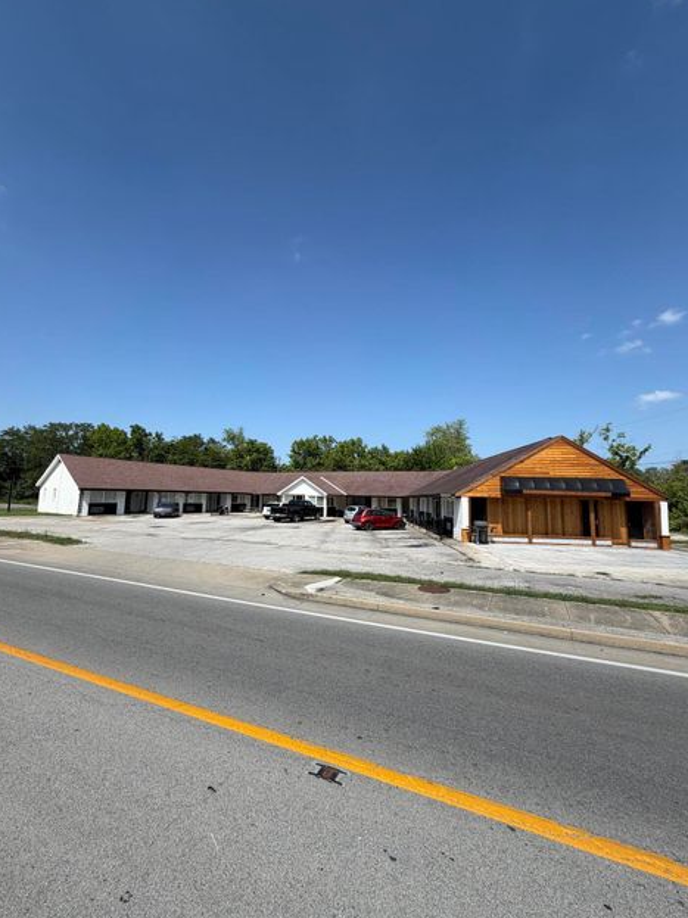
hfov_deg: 81.7
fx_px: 398
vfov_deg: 98.2
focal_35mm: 15
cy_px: 453
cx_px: 329
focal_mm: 2.22
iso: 20
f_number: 2.2
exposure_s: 1/901
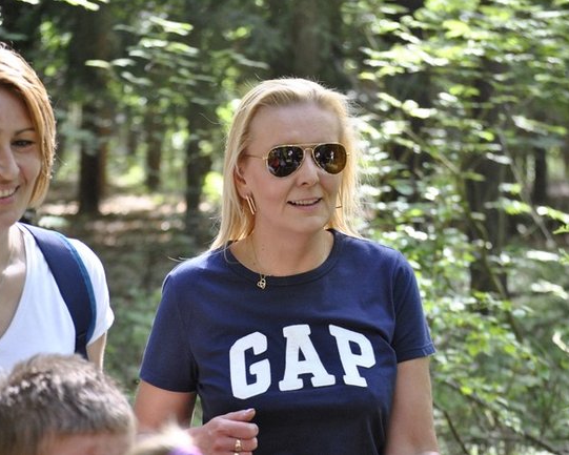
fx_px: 2055
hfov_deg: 15.8
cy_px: 228
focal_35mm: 122
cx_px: 284
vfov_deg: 12.6
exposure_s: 1/200
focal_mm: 72
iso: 800
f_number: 4.2
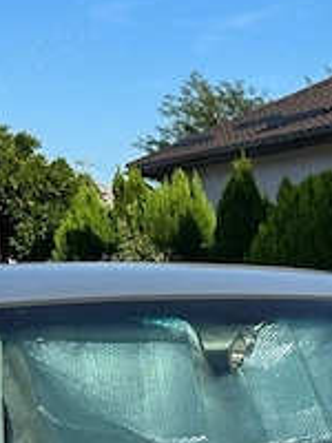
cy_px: 518
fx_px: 1330
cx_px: 376
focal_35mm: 104
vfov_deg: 18.0
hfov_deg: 13.9
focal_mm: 5.7
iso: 50
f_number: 1.5
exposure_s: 1/3356
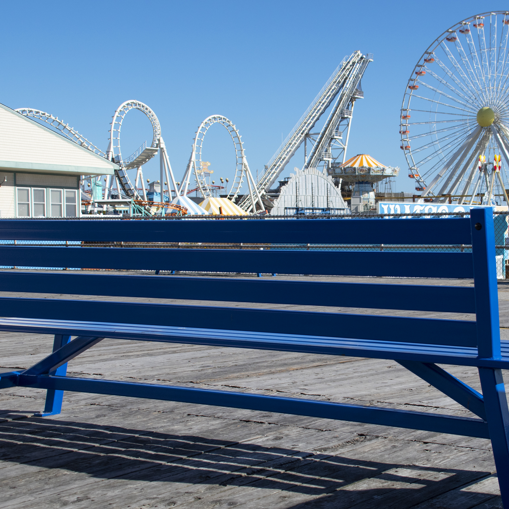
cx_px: 329
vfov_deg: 25.5
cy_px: 254
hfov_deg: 25.4
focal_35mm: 68
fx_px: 1125
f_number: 7.1
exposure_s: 1/2500
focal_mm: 35
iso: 400
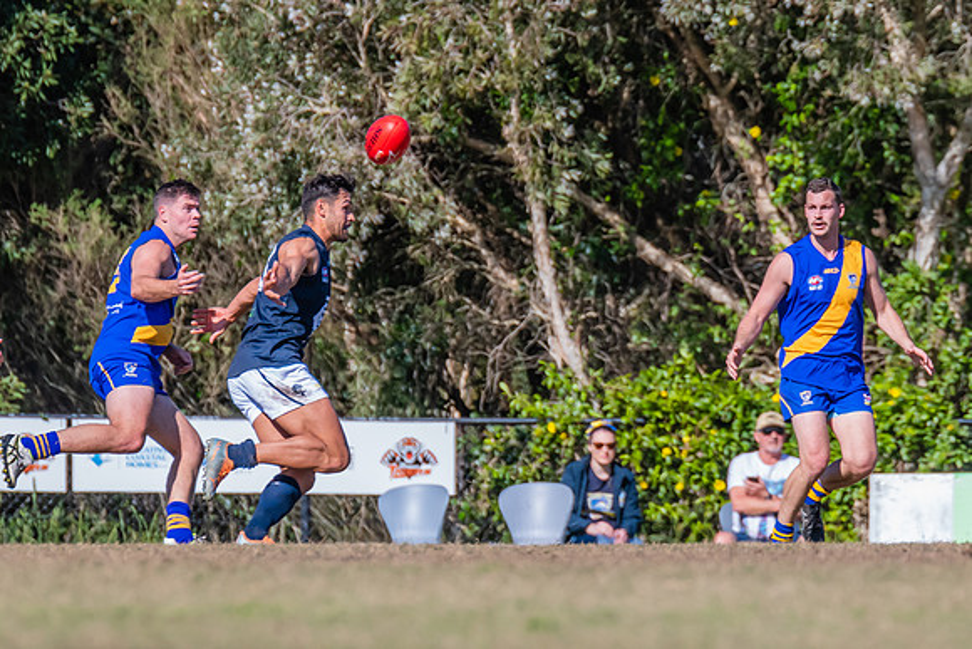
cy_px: 197
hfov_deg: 2.8
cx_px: 809
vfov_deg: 1.9
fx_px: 19883
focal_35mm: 736
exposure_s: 1/2000
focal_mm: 420
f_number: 8
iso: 800
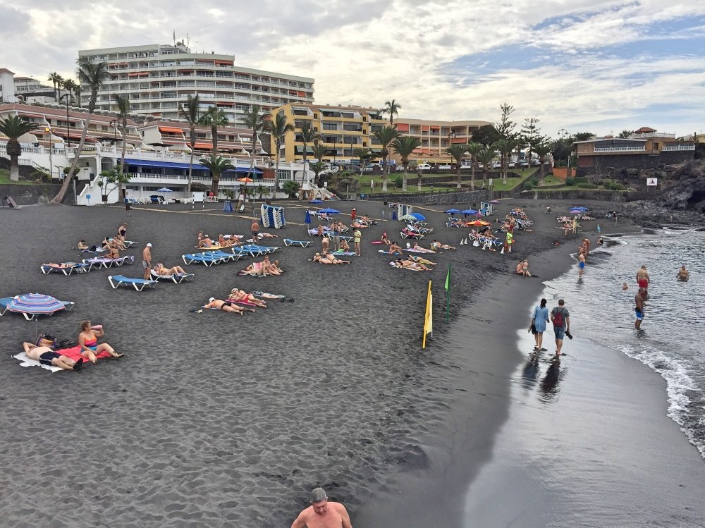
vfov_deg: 48.2
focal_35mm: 29
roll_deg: -0.4
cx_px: 352
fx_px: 590
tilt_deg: -4.6
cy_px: 264
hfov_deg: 61.7
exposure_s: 1/1980
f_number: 2.2
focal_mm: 4.15
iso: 32
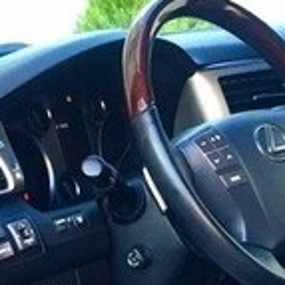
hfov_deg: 14.8
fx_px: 1099
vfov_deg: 13.8
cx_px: 108
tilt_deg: -22.6
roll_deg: +1.8
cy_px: 437
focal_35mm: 118
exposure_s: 1/33
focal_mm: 4.15
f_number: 2.2
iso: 50
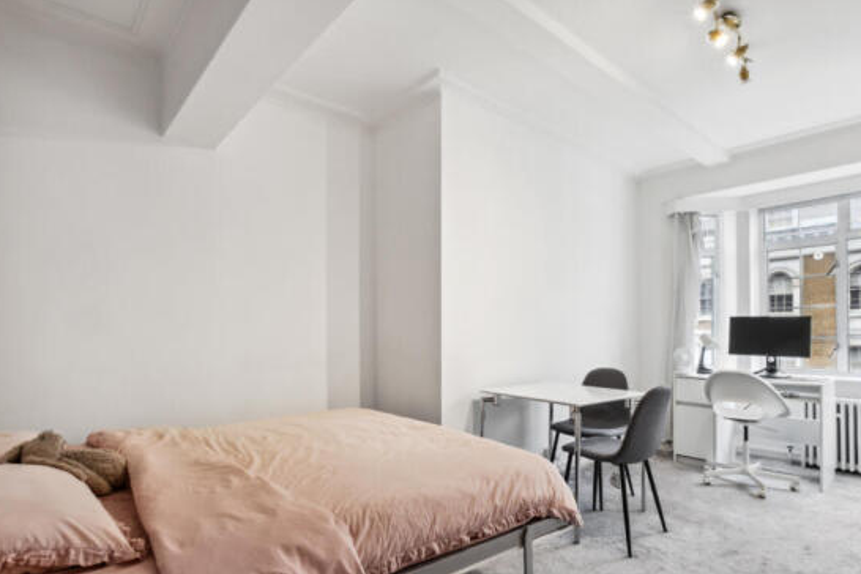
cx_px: 445
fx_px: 430
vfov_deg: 66.8
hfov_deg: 90.0
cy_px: 340
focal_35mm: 18
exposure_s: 1/9
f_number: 11
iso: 400
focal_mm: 10
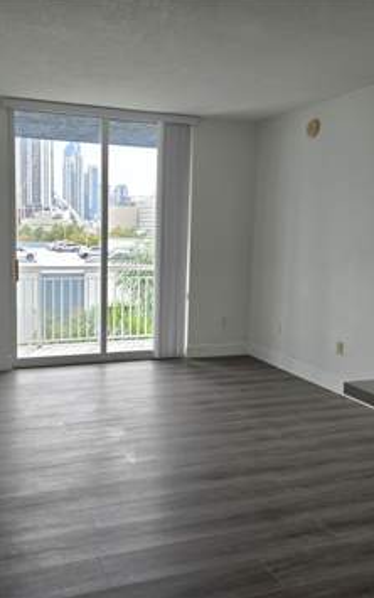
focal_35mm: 33
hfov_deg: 38.2
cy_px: 296
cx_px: 147
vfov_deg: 58.1
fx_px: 538
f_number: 1.8
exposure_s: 1/254
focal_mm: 5.4
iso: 25
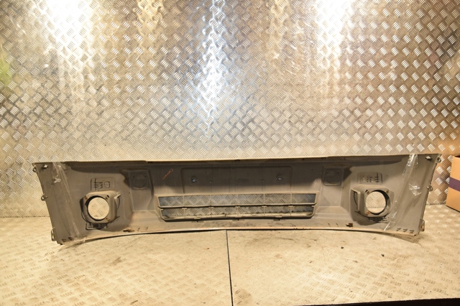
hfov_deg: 67.4
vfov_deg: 47.9
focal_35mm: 27
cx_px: 230
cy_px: 153
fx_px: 345
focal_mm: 18
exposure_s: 1/200
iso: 800
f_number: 5.6
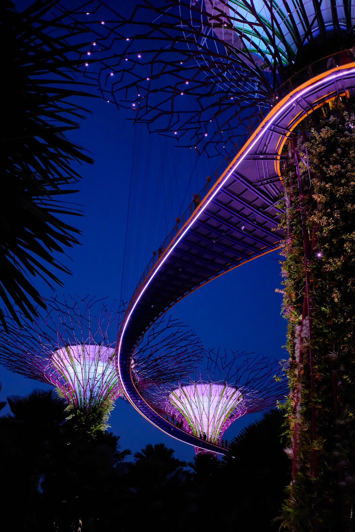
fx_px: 518
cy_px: 266
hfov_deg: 37.9
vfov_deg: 54.4
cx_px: 178
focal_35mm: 35
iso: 5000
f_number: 2.2
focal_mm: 23
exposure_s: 1/100
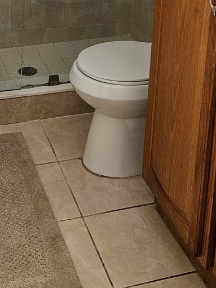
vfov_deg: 24.2
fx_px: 599
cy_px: -70
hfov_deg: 20.4
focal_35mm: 72
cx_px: 102
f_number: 1.8
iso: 500
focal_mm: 5.4
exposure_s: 1/120
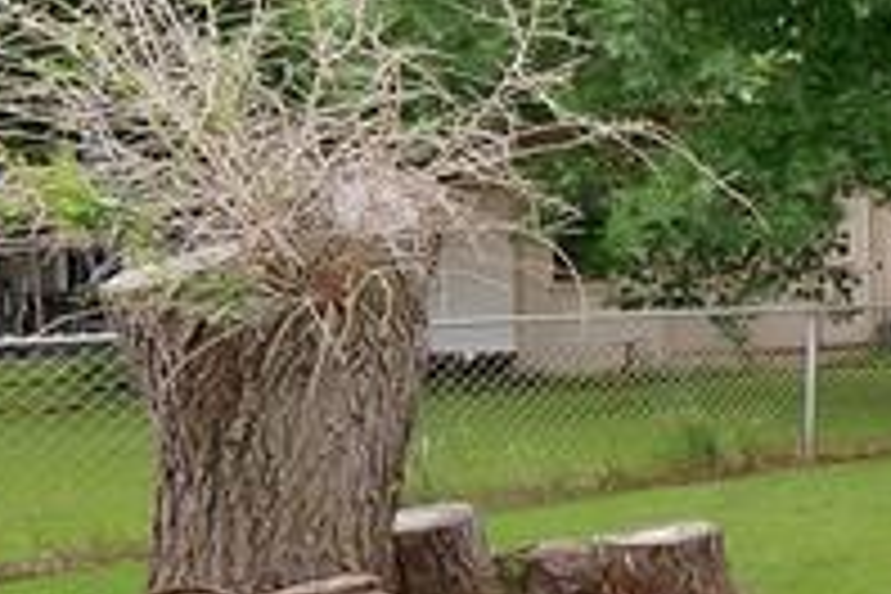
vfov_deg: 21.9
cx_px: 2236
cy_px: 302
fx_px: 1534
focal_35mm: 62
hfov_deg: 14.3
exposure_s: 1/125
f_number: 8
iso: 640
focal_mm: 12
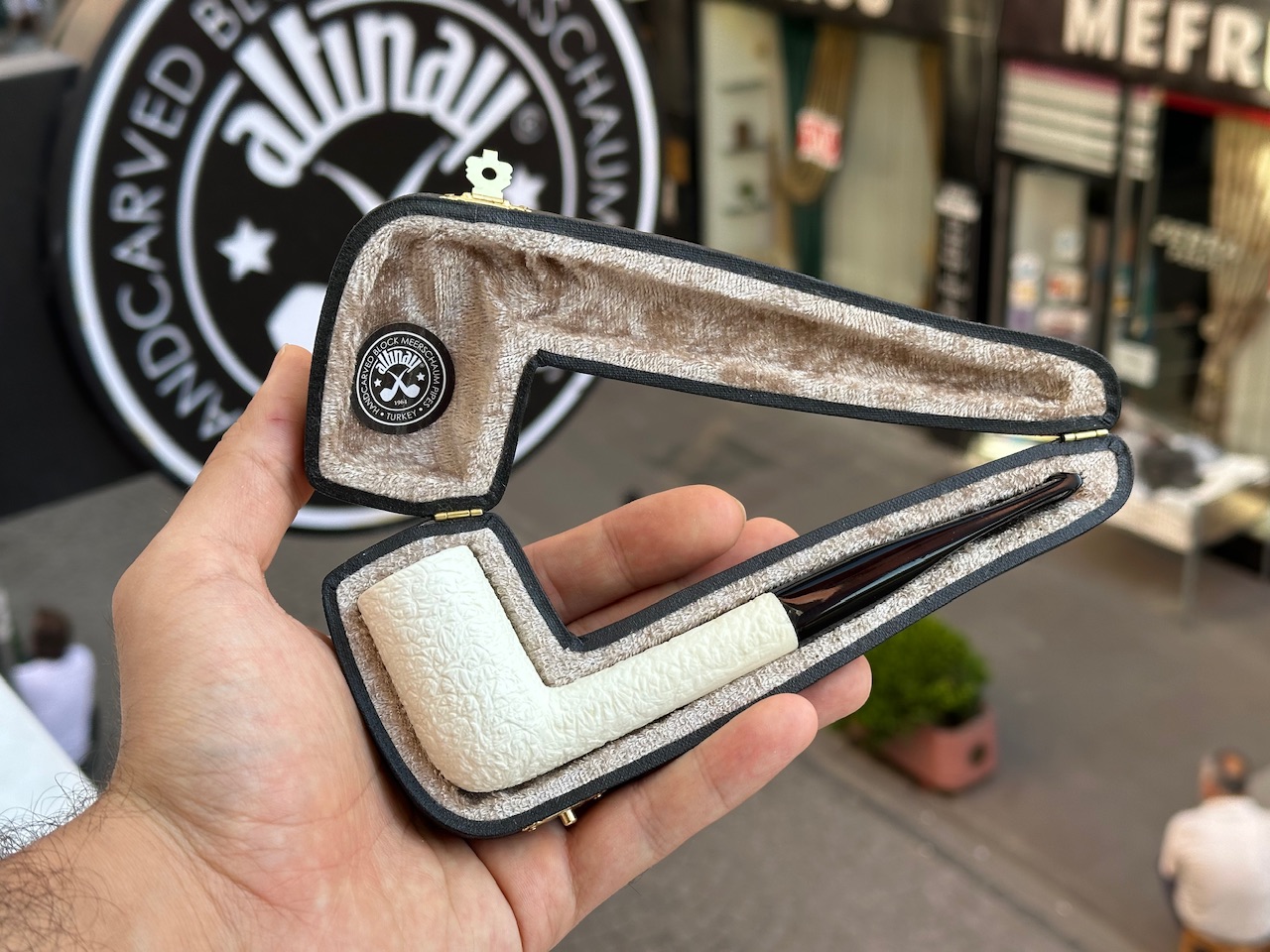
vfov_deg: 30.3
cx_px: 635
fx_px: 1761
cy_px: 476
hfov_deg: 39.7
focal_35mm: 48
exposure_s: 1/431
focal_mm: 6.86
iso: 64
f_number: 1.78
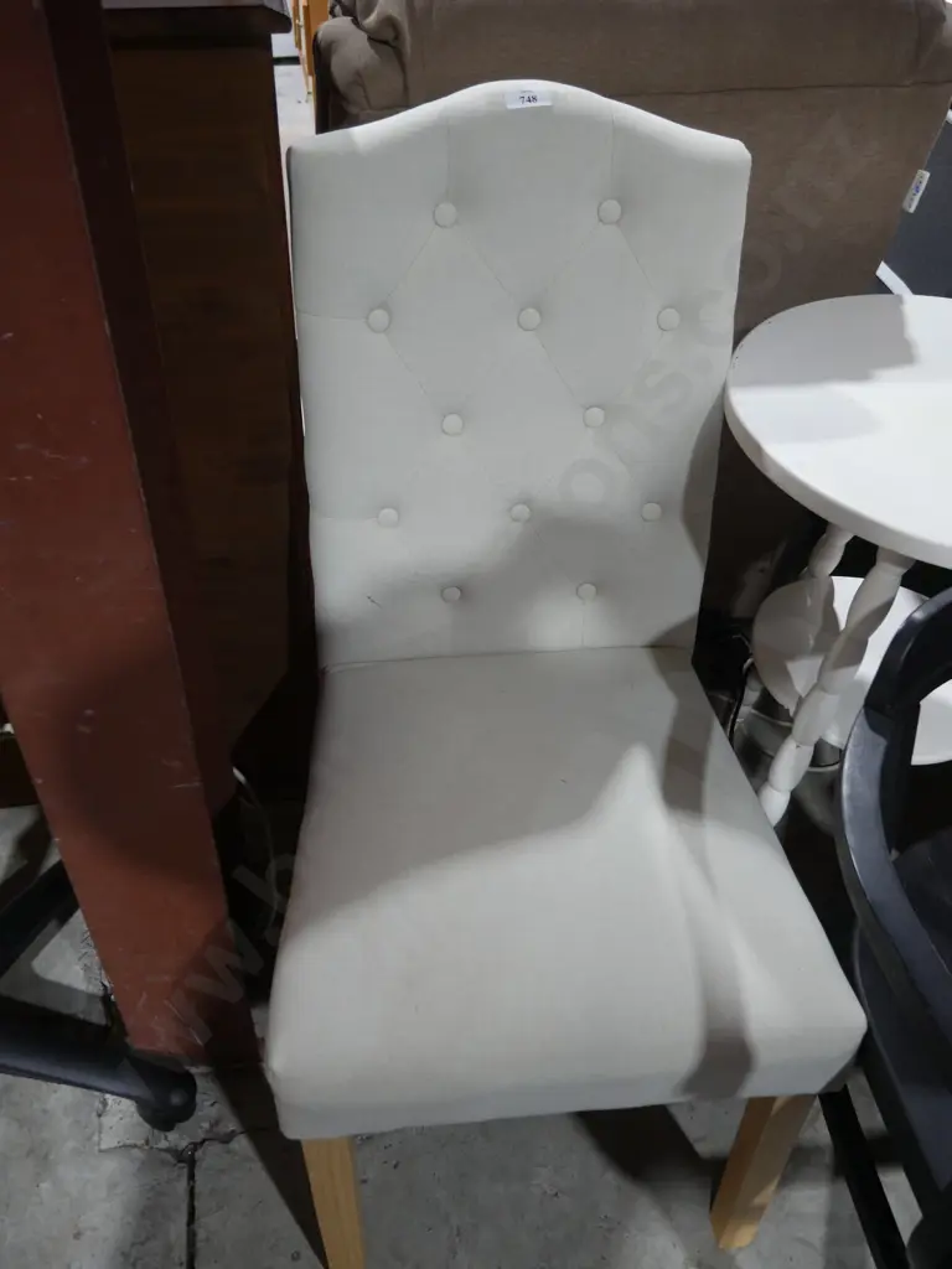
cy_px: 634
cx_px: 476
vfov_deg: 60.0
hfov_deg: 46.8
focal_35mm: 30
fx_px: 1100
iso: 500
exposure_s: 1/60
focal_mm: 15
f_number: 3.6
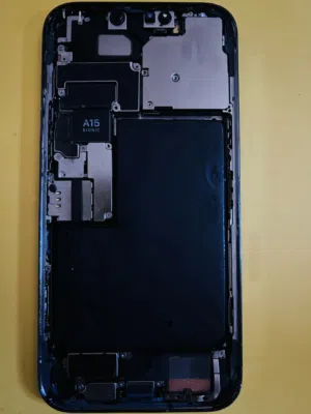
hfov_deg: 53.1
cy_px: 207
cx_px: 156
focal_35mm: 26
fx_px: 311
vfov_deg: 67.3
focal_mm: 5.7
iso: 1000
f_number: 1.5
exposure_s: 1/24
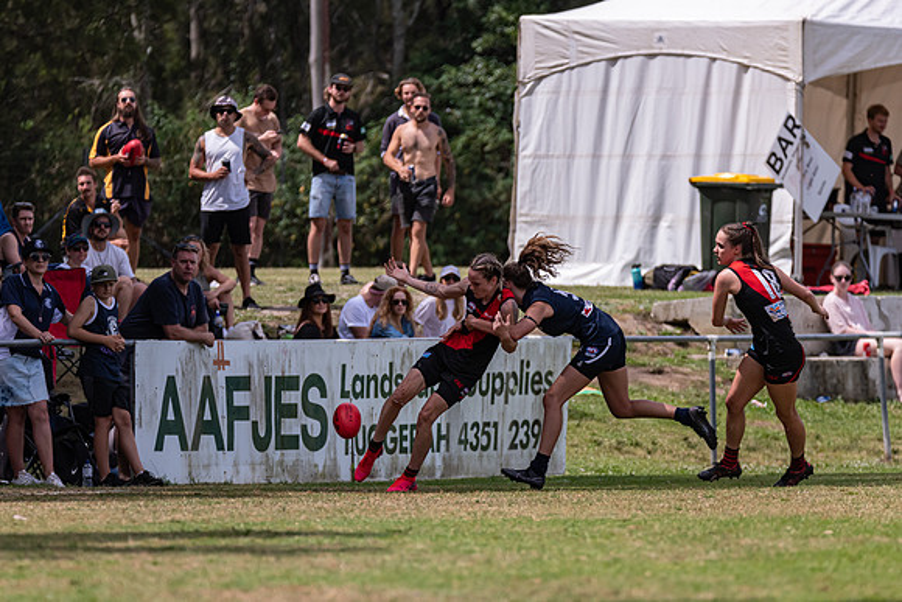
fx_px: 10655
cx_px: 454
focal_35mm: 425
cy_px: 366
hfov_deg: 4.8
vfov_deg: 3.2
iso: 800
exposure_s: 1/4000
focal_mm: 350
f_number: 6.3
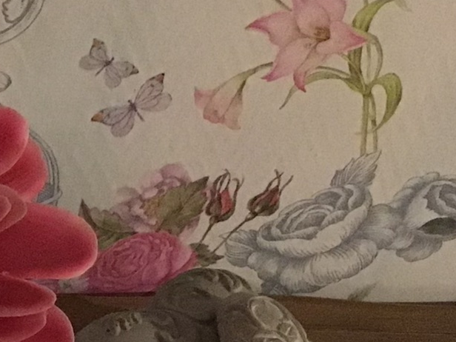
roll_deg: -15.9
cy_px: 328
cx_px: 24
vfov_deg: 14.2
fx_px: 1357
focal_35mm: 103
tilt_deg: -41.0
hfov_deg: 18.7
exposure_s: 1/17
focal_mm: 3.3
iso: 800
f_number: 2.4
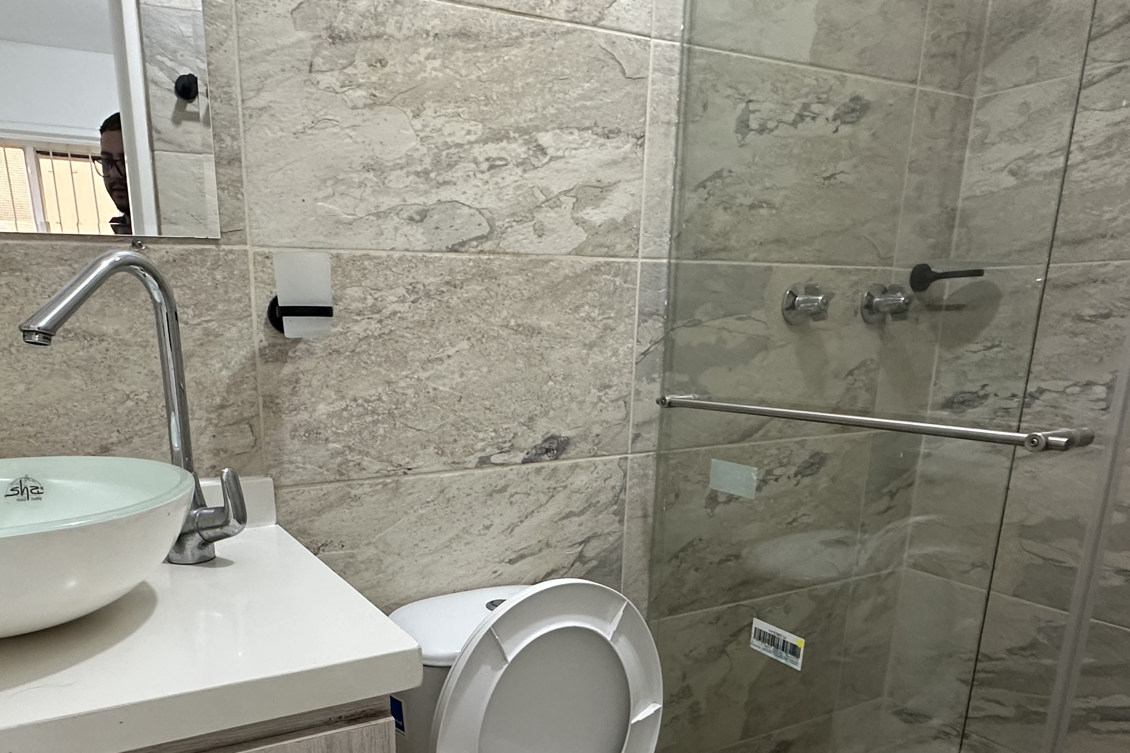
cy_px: 544
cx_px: 437
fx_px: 816
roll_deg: +0.1
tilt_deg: -15.1
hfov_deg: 68.5
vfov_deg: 48.1
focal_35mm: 26
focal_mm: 2.22
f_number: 2.2
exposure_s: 1/60
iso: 320
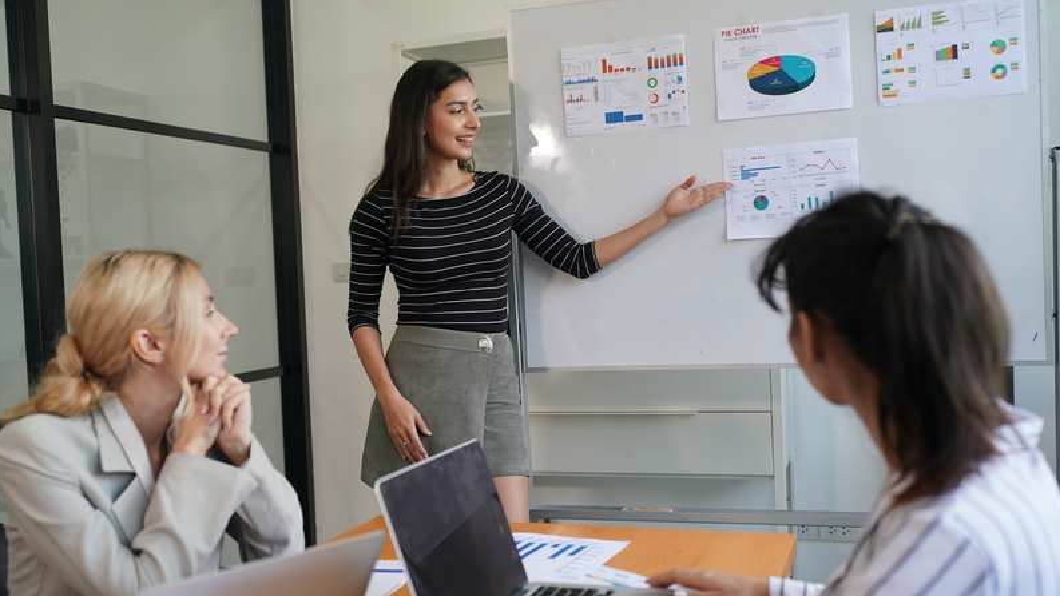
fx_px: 1040
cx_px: 529
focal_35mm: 37
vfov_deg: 32.0
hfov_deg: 54.0
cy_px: 312
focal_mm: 35
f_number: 2.5
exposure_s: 1/200
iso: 800
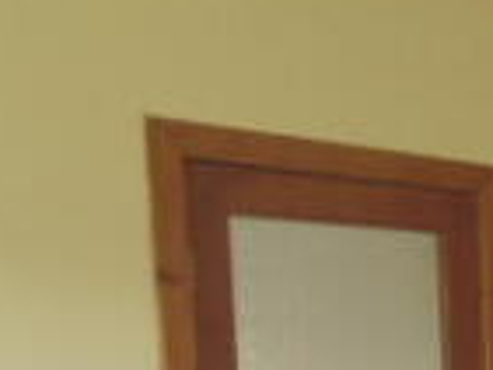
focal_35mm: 99
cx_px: 939
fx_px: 1411
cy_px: 574
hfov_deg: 16.1
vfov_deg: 13.9
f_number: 3.3
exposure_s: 1/60
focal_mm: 4.3
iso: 400
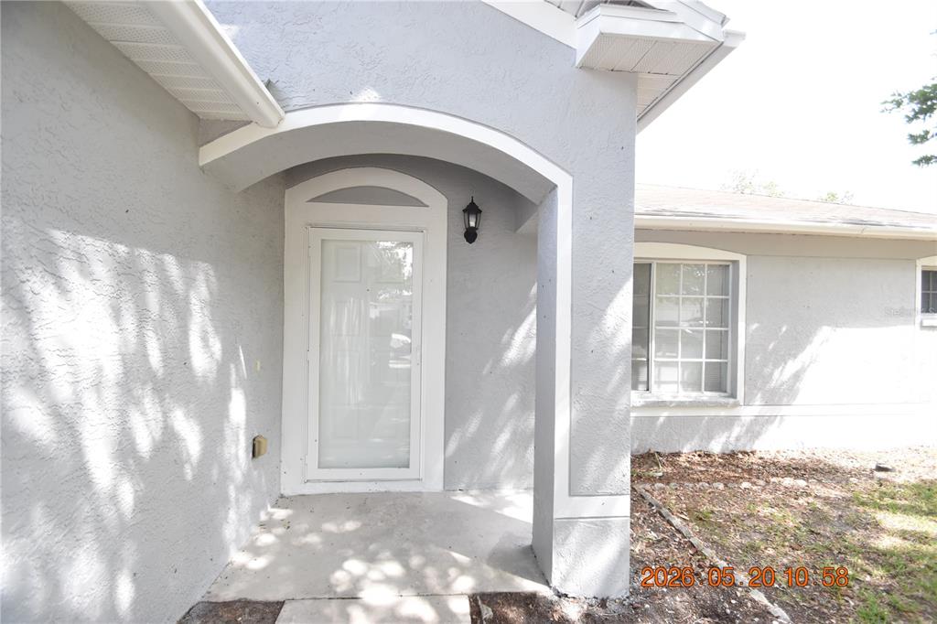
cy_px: 312
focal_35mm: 15
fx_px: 390
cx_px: 468
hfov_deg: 100.4
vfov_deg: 77.3
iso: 800
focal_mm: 10
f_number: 3.5
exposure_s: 1/750
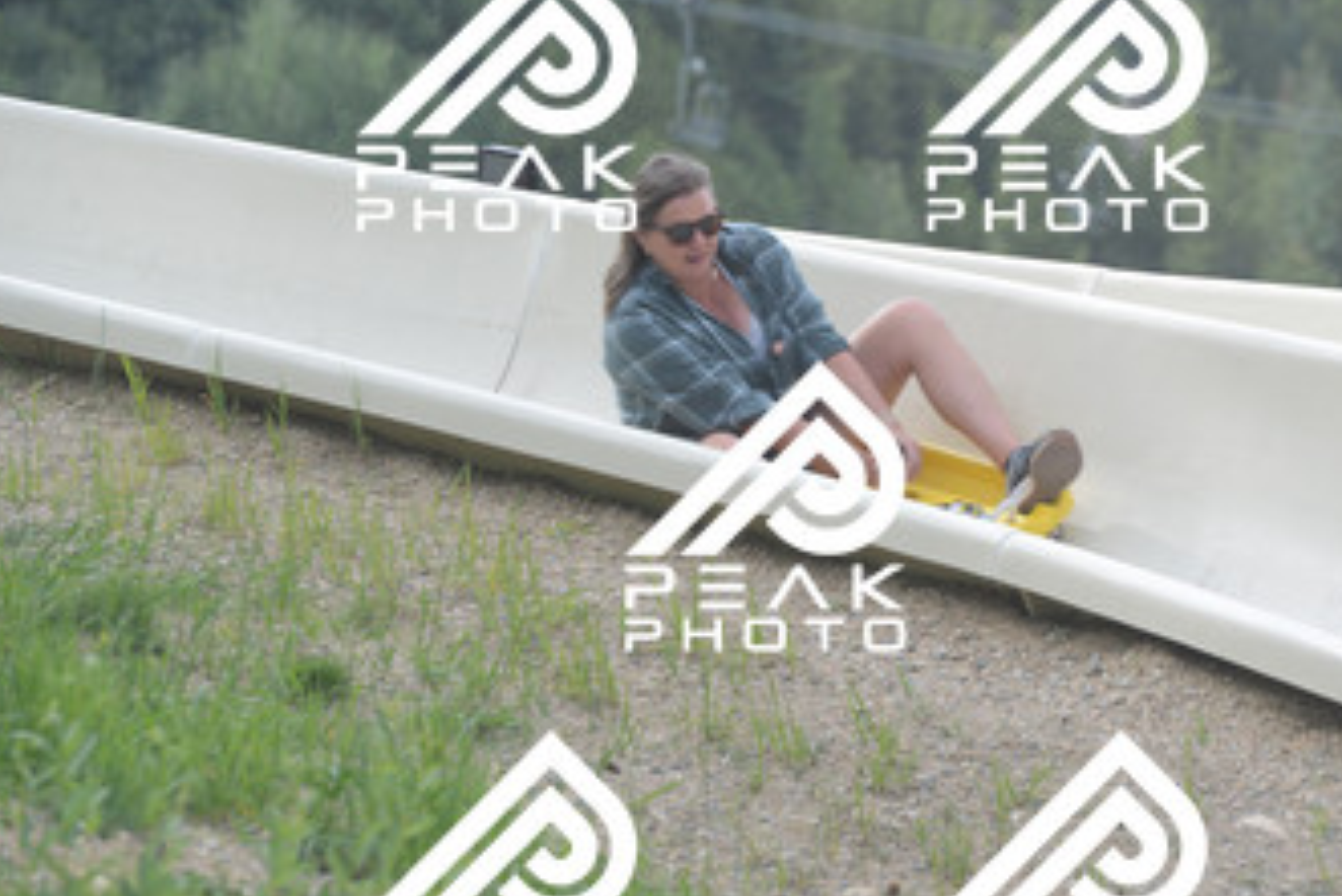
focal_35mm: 236
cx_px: 782
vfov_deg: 5.8
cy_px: 480
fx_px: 8801
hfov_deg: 8.7
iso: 640
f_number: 6.3
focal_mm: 195
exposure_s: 1/640
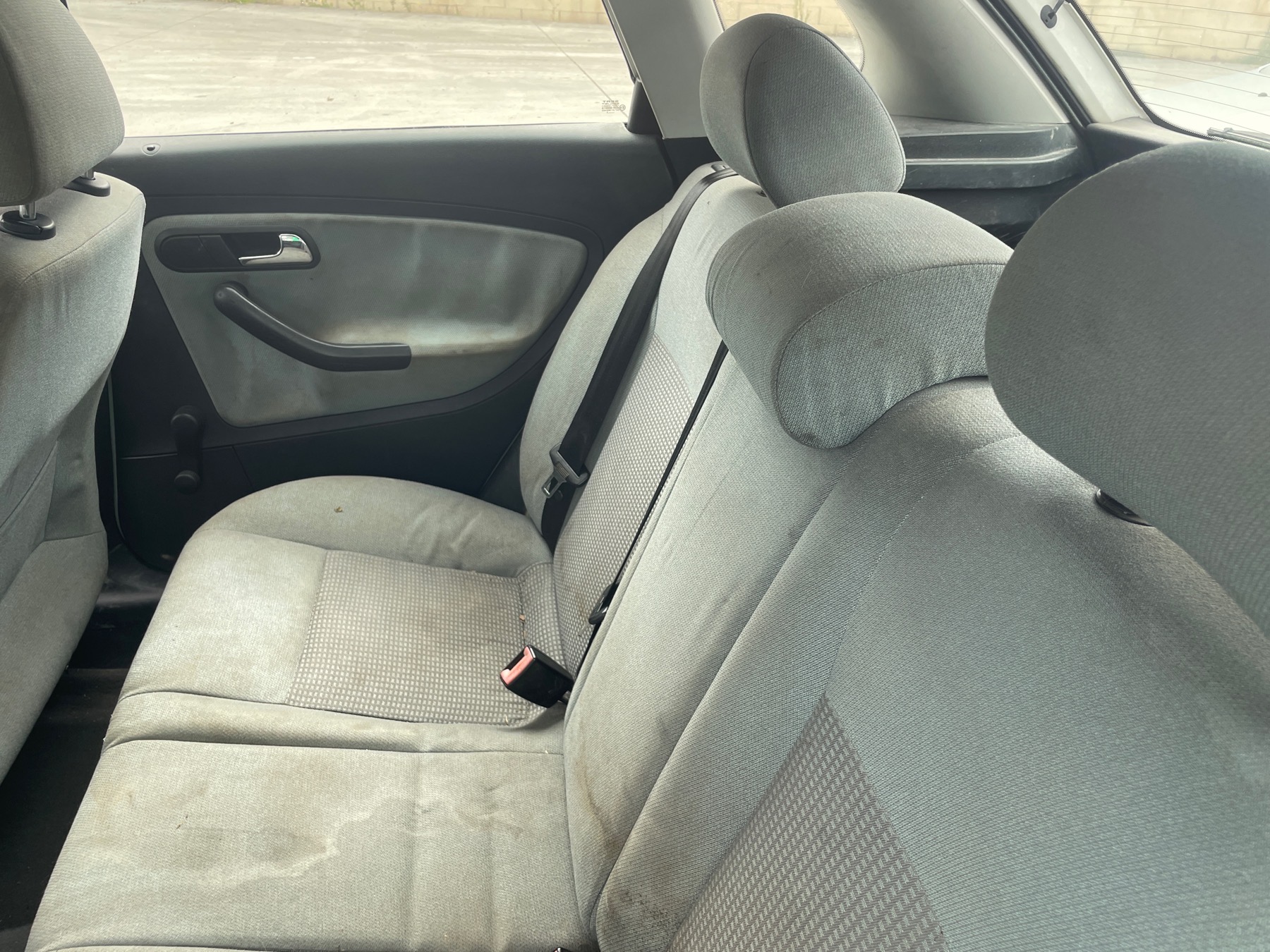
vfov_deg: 53.1
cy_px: 476
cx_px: 635
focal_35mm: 26
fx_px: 954
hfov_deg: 67.3
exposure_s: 1/121
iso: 32
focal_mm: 4.2
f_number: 1.6
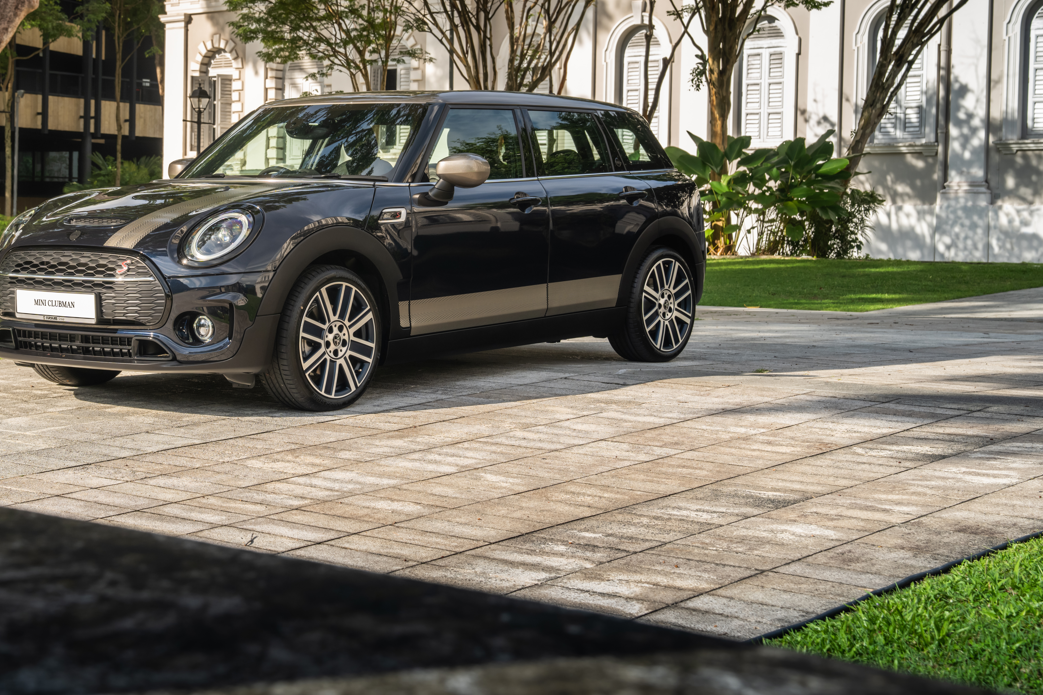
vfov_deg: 21.2
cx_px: 328
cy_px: 248
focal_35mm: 64
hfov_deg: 31.1
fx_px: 1854
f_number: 6.3
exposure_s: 1/125
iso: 200
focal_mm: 46
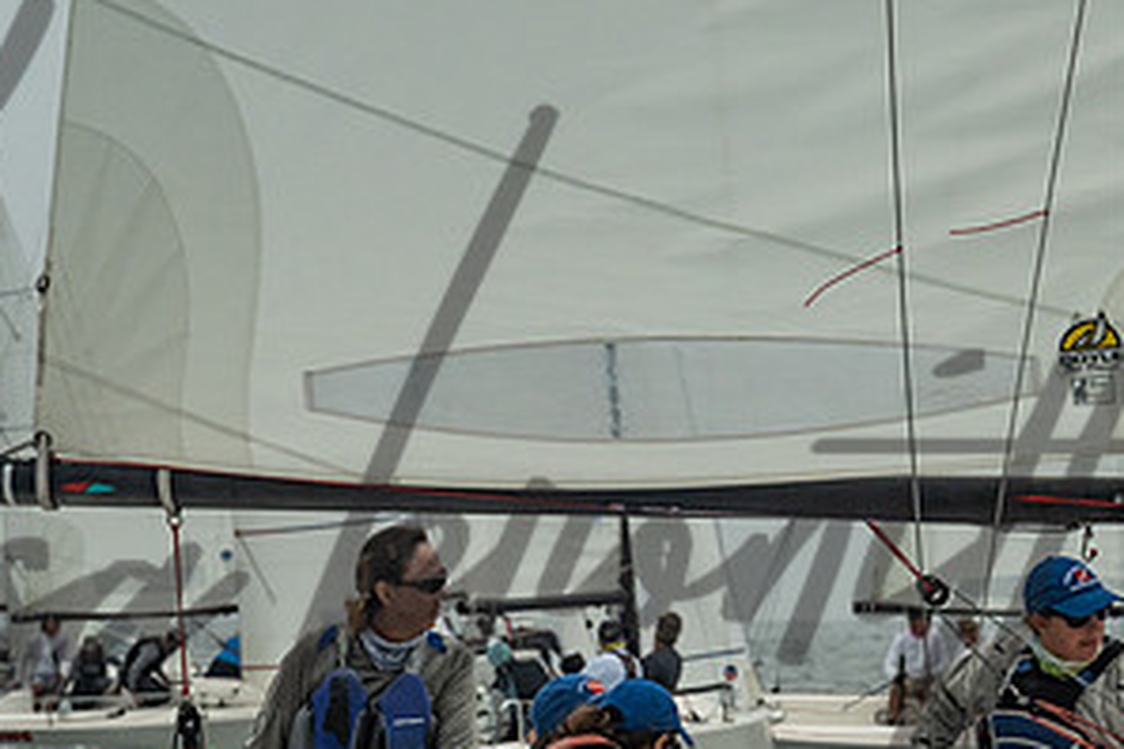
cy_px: 535
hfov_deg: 7.5
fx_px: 8585
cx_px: 621
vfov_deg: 5.0
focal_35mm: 275
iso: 800
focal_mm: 135
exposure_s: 1/3200
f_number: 9
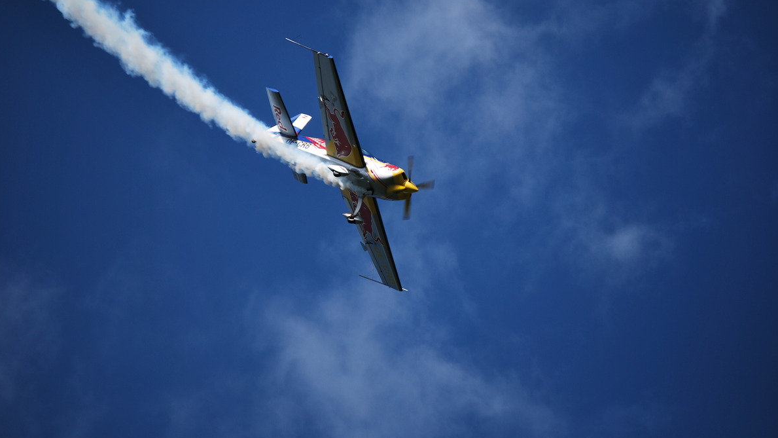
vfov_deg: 5.7
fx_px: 4405
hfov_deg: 10.1
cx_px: 388
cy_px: 194
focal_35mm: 214
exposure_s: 1/1000
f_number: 5
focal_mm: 135
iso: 100
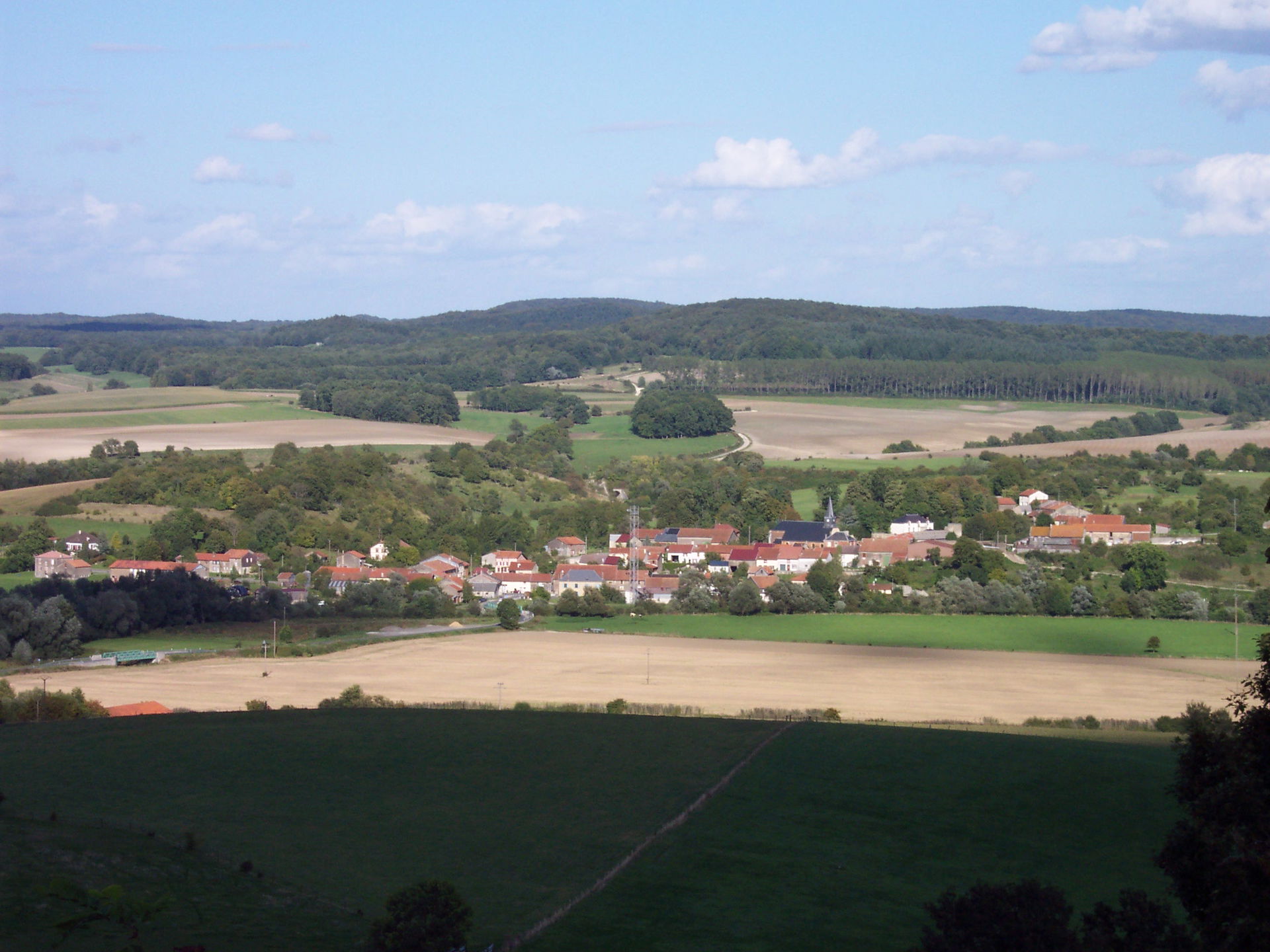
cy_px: 476
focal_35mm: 114
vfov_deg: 13.0
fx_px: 4182
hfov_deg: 17.3
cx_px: 635
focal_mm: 24
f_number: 8
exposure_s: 1/350
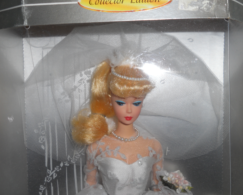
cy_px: 98
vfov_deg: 43.4
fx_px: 245
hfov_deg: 52.8
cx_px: 126
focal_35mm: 34
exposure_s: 1/25
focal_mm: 5.8
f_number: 8.8
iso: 80
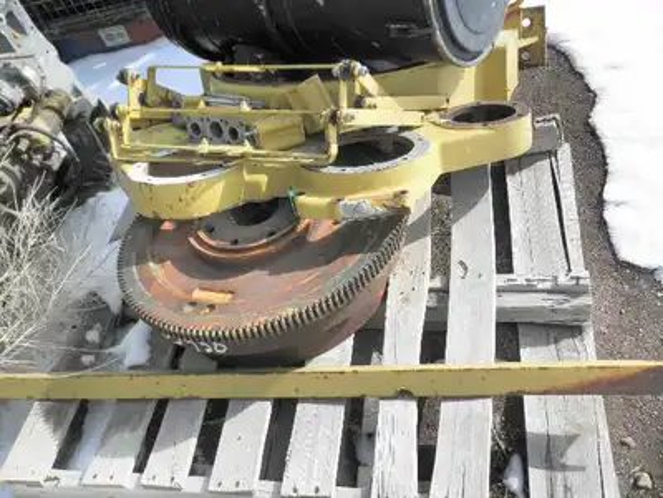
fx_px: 670
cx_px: 332
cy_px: 249
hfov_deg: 52.6
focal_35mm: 35
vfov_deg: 40.7
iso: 64
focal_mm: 6.1
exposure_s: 1/80
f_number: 9.1
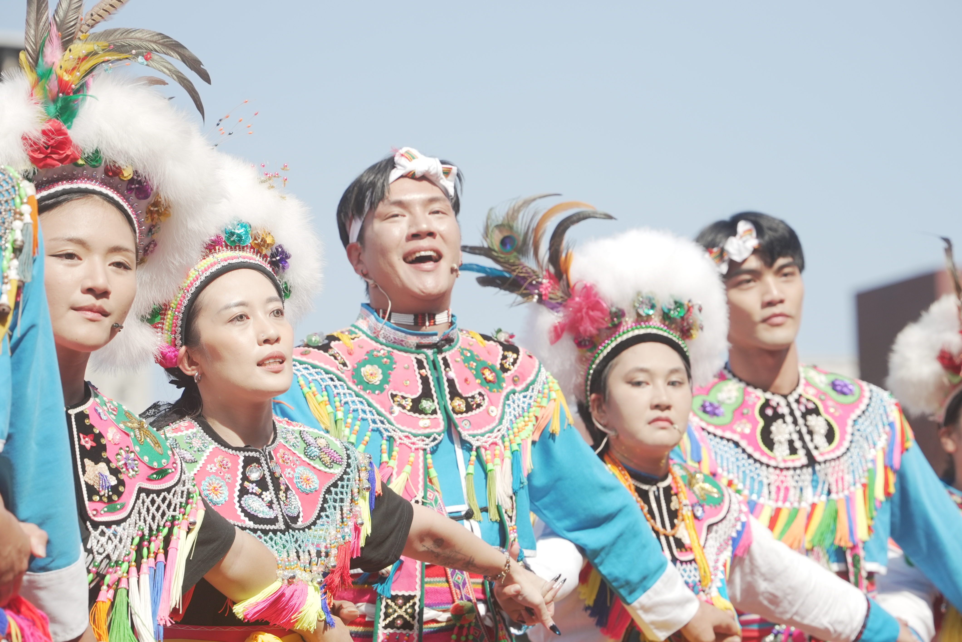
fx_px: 4679
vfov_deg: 7.9
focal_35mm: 175
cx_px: 481
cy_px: 321
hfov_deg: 11.7
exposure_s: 1/1250
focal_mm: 175
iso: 800
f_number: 7.1
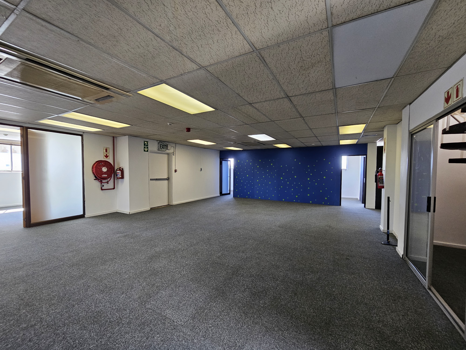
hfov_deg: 106.2
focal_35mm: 13
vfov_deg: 89.9
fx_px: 175
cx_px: 233
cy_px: 175
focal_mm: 2.2
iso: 250
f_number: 2.2
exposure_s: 1/50
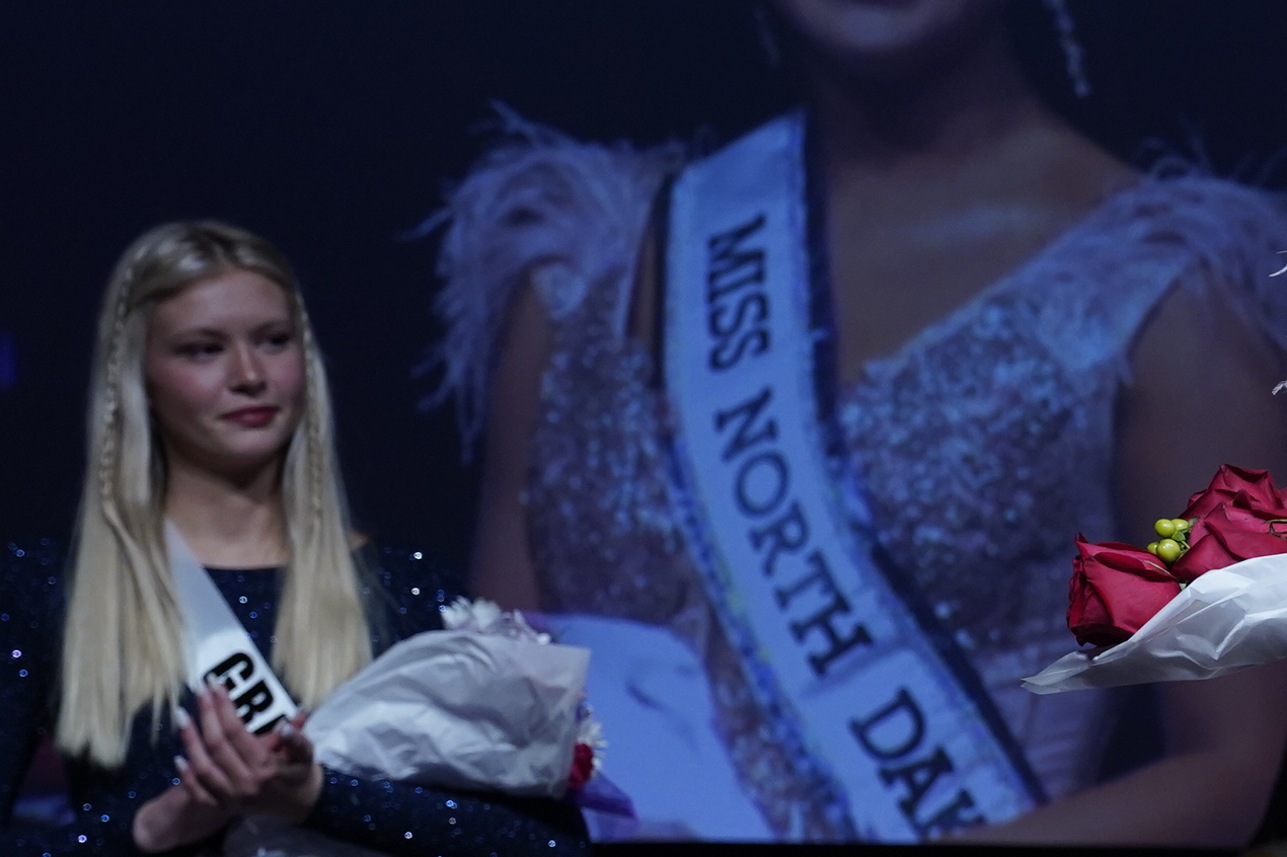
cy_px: 589
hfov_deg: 12.7
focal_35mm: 157
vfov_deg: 8.7
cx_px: 1678
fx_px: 5617
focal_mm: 50.7
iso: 1600
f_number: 4
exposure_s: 1/250
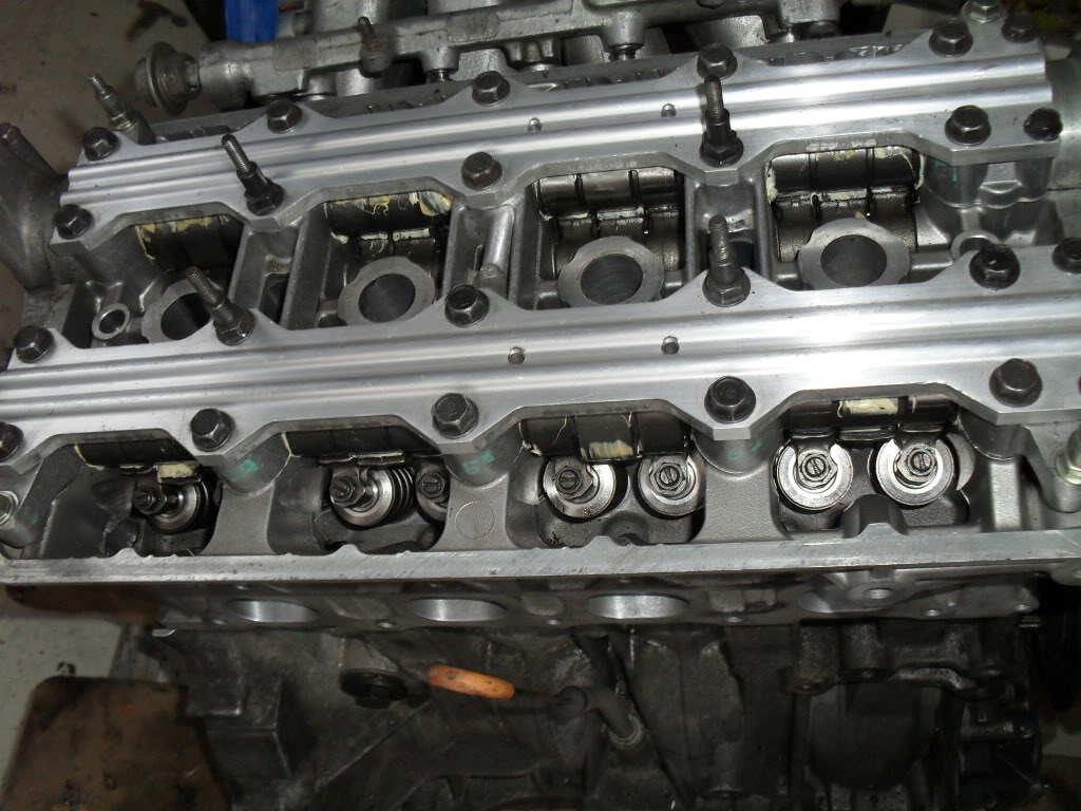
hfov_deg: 52.6
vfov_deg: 40.7
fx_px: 1093
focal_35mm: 35
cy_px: 406
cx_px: 540
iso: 200
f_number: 3.2
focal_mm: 6.3
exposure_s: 1/45
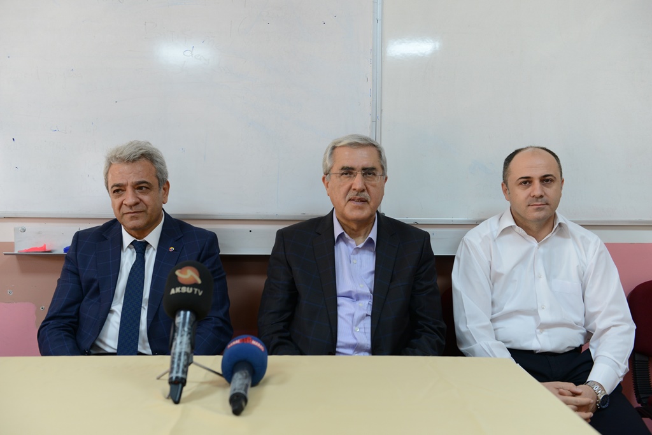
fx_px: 688
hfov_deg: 50.7
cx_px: 326
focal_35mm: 38
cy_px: 218
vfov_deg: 35.1
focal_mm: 38
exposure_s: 1/125
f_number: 4
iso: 1250
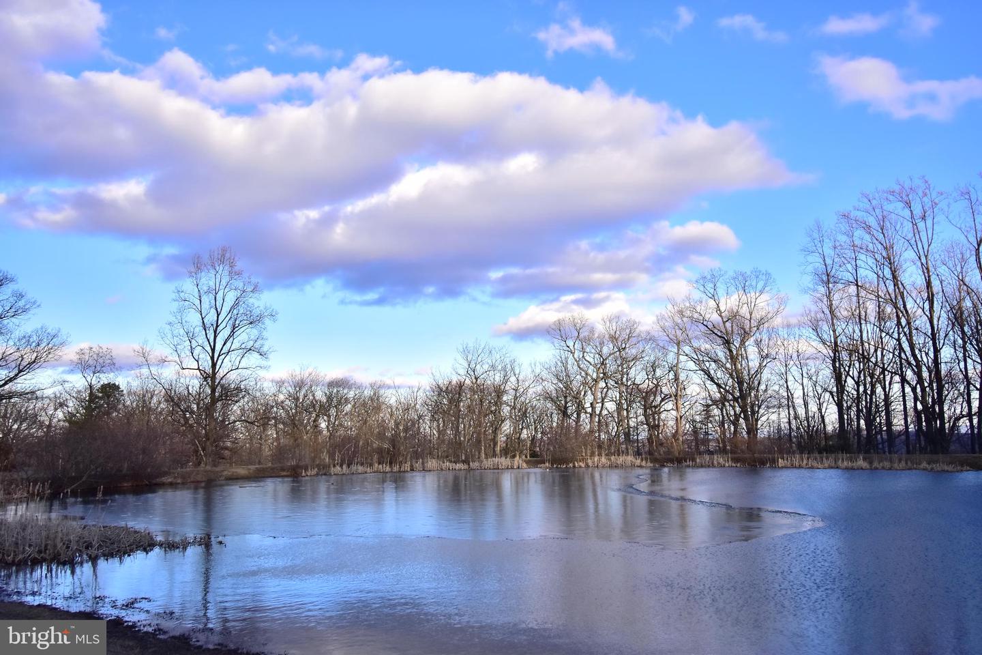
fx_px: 818
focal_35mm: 30
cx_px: 491
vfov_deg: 43.6
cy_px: 328
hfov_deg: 61.9
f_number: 5.6
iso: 400
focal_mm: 20
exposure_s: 1/640
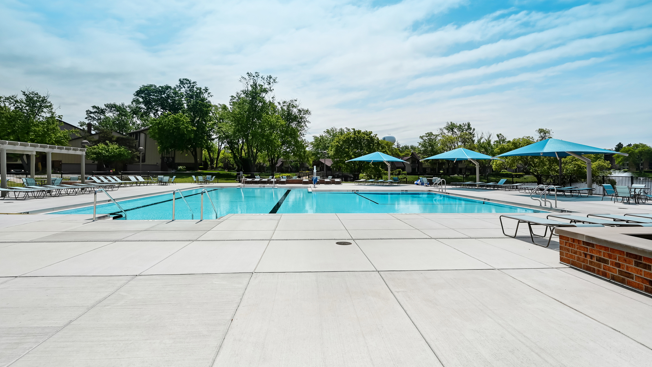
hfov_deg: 94.2
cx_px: 325
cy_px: 157
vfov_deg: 62.1
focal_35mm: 18
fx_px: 303
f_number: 8
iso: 400
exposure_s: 1/2500
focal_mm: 16.5
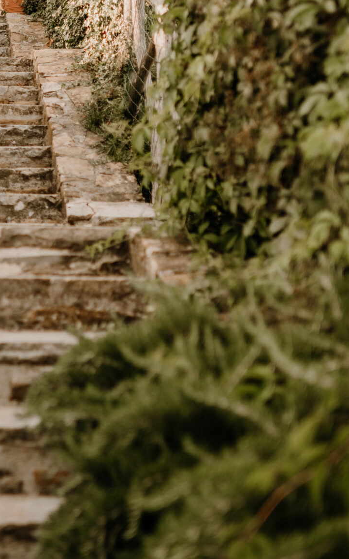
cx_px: -54
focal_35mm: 79
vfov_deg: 25.6
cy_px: 90
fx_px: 1203
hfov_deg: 16.0
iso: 200
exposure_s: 1/1000
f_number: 2.2
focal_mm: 35
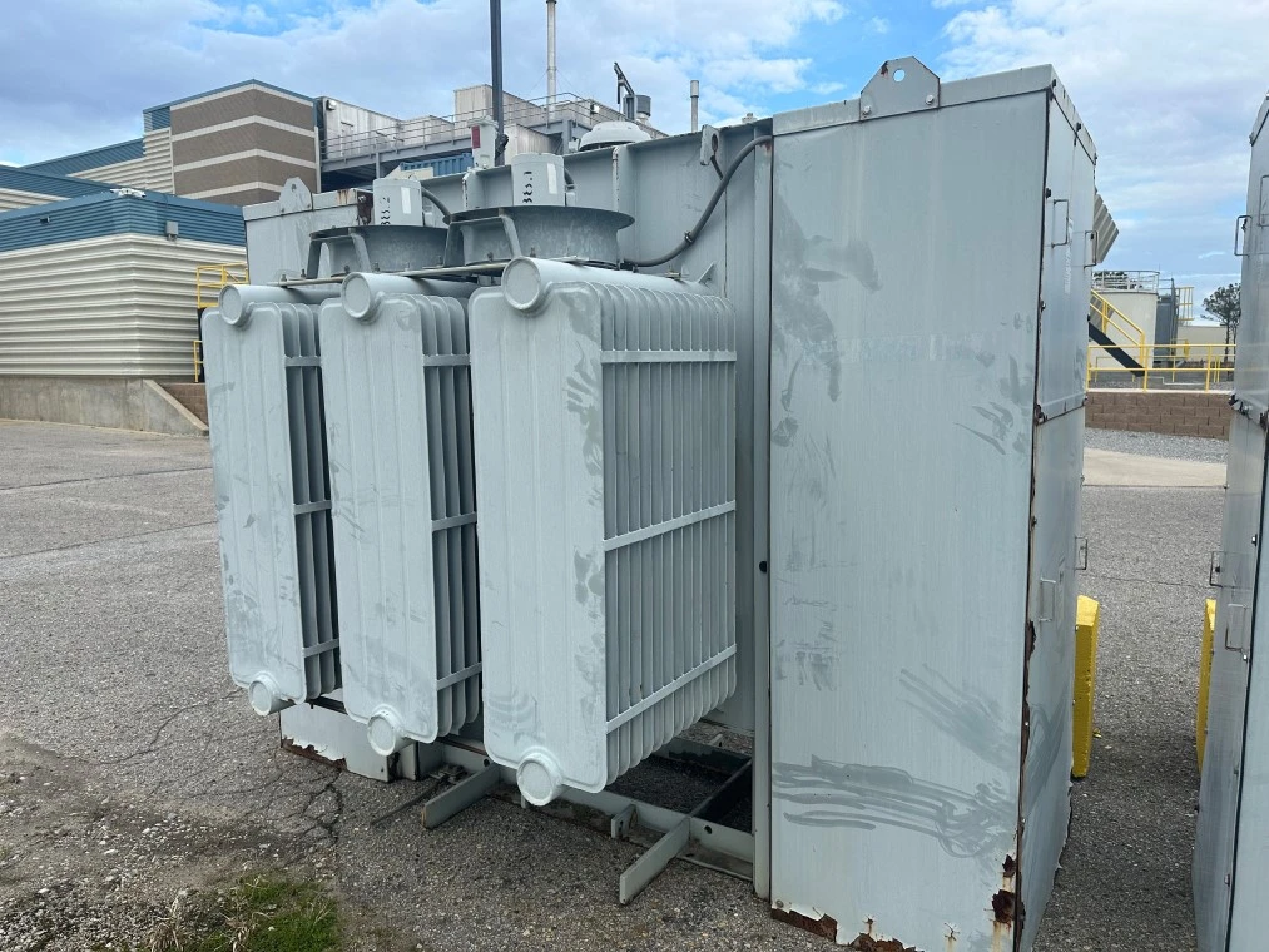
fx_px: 880
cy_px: 476
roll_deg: +0.2
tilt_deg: -7.7
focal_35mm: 24
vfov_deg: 56.8
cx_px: 634
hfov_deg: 71.6
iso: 80
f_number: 1.78
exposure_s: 1/3247
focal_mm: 6.86
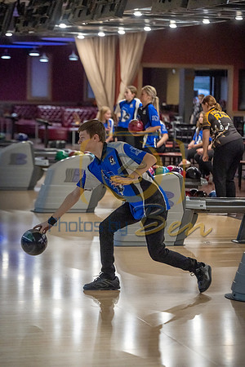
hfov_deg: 11.4
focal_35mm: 120
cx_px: 122
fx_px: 1225
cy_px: 184
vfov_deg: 17.1
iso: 4000
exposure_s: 1/800
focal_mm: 120
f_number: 3.5
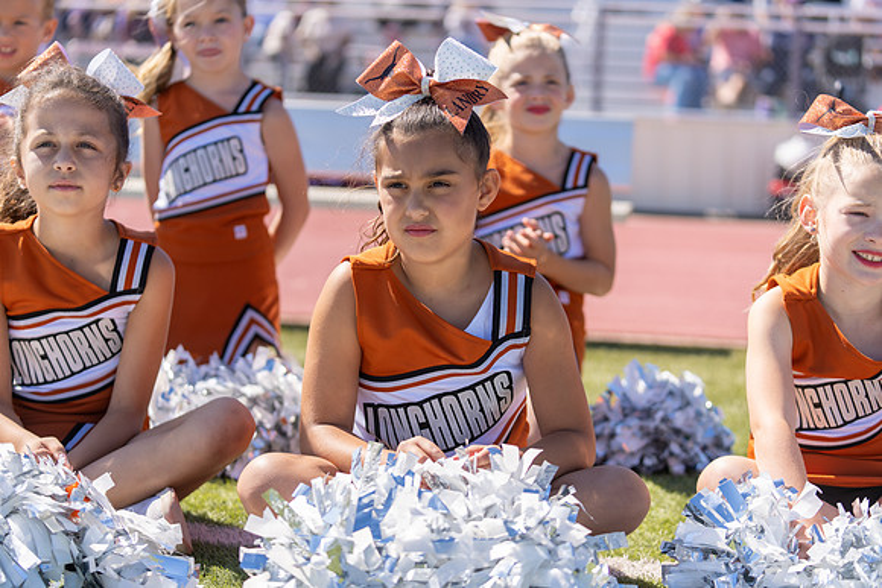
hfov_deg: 28.8
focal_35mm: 70
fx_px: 1715
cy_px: 294
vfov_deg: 19.5
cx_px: 441
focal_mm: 70
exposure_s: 1/1250
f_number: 2.8
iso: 100
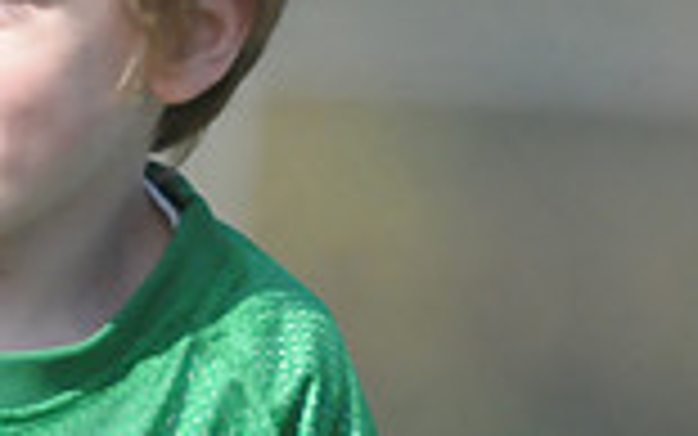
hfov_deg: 1.0
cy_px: 703
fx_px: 41180
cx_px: 153
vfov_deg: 0.6
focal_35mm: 2164
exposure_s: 1/8000
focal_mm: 380
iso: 1600
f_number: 4
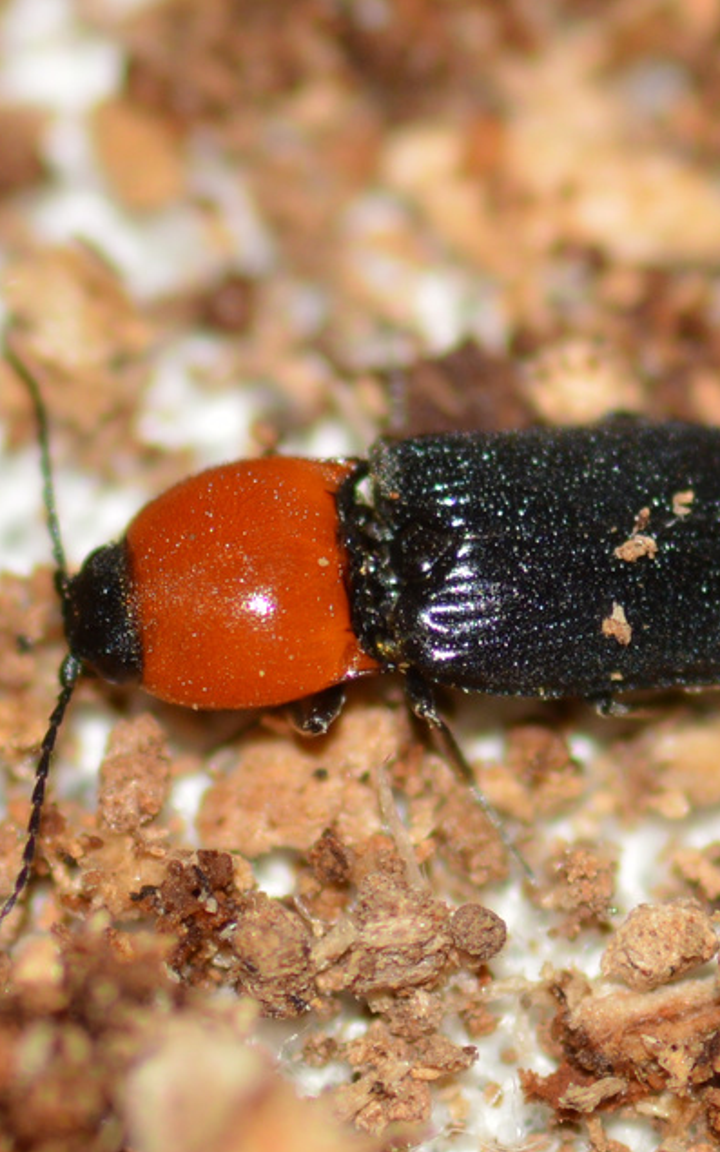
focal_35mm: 231
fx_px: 7251
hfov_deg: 5.7
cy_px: 573
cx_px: 510
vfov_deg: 9.1
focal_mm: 100
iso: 100
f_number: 10
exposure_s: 1/200
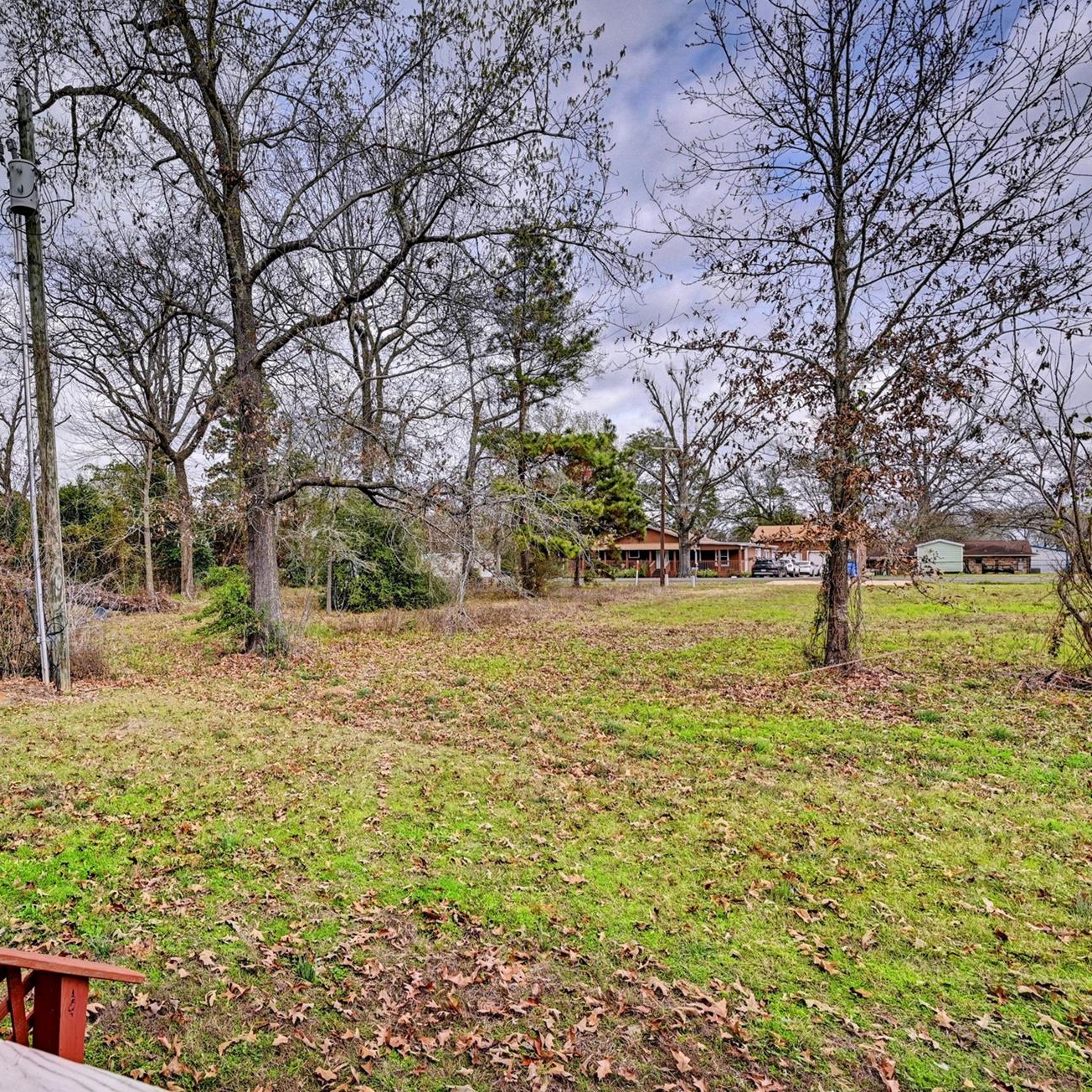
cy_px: 557
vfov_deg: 74.8
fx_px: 714
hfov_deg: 71.1
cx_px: 311
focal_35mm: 20
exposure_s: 1/500
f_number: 8
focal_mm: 15
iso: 400
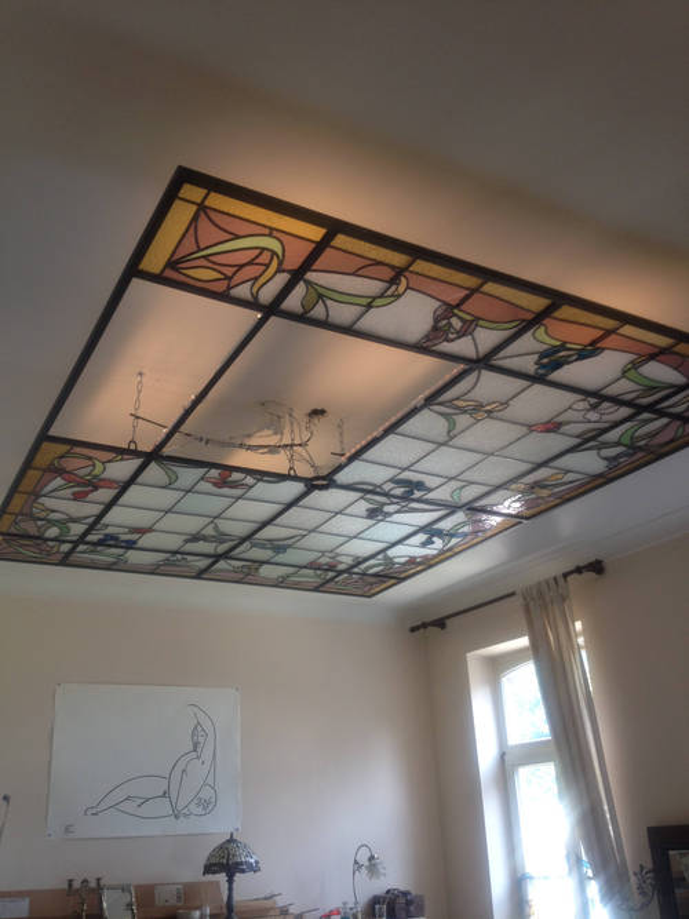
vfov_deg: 52.6
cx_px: 344
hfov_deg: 40.7
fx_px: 929
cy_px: 460
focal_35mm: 35
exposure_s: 1/40
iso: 50
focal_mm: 4.28
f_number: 2.4
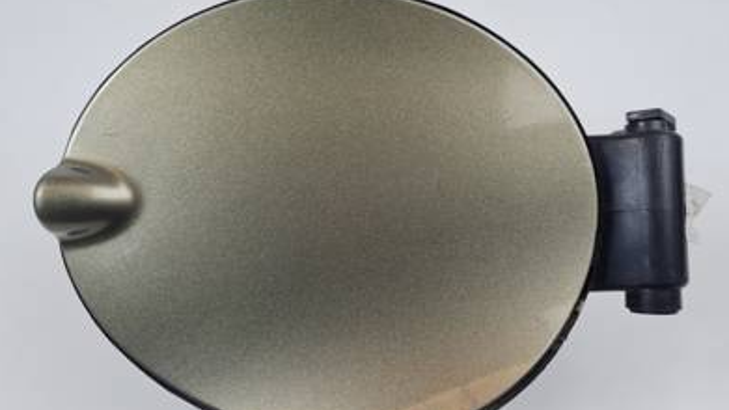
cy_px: 209
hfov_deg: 66.1
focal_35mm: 29
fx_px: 561
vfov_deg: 40.2
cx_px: 365
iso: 50
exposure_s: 1/241
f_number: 1.8
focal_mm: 5.4
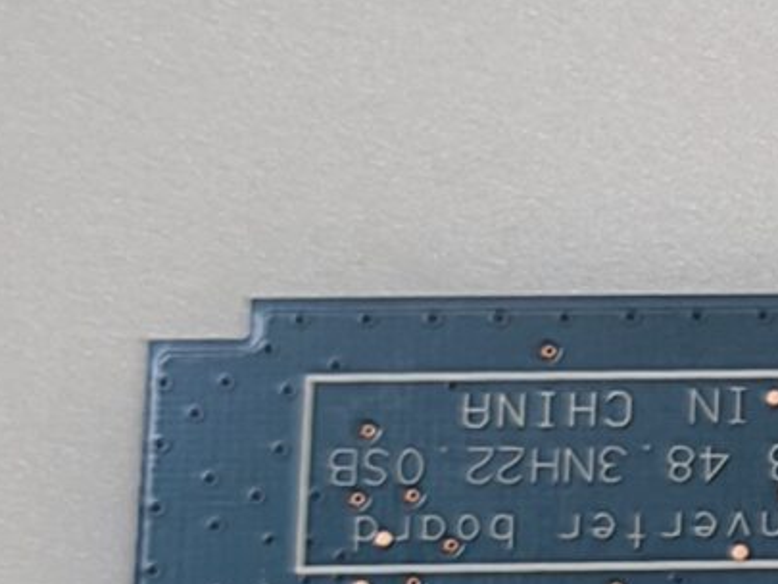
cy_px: 624
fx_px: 4968
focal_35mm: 221
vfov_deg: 6.7
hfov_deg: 8.0
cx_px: 2109
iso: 250
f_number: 1.6
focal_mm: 6.57
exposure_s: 1/50
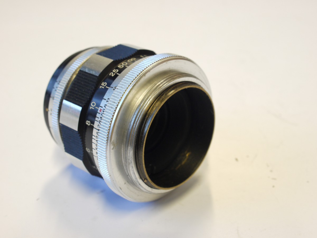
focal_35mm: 60
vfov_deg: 24.4
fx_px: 549
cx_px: 158
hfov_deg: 32.2
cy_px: 119
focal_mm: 30
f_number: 9
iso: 400
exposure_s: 1/13
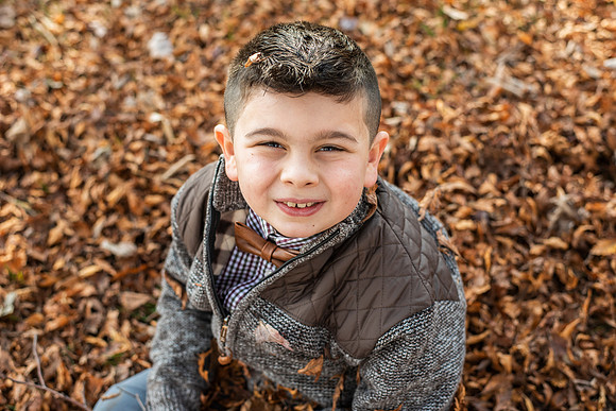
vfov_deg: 27.0
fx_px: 856
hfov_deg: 39.6
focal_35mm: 50
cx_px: 308
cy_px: 206
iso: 400
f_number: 3.5
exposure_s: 1/200
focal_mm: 50
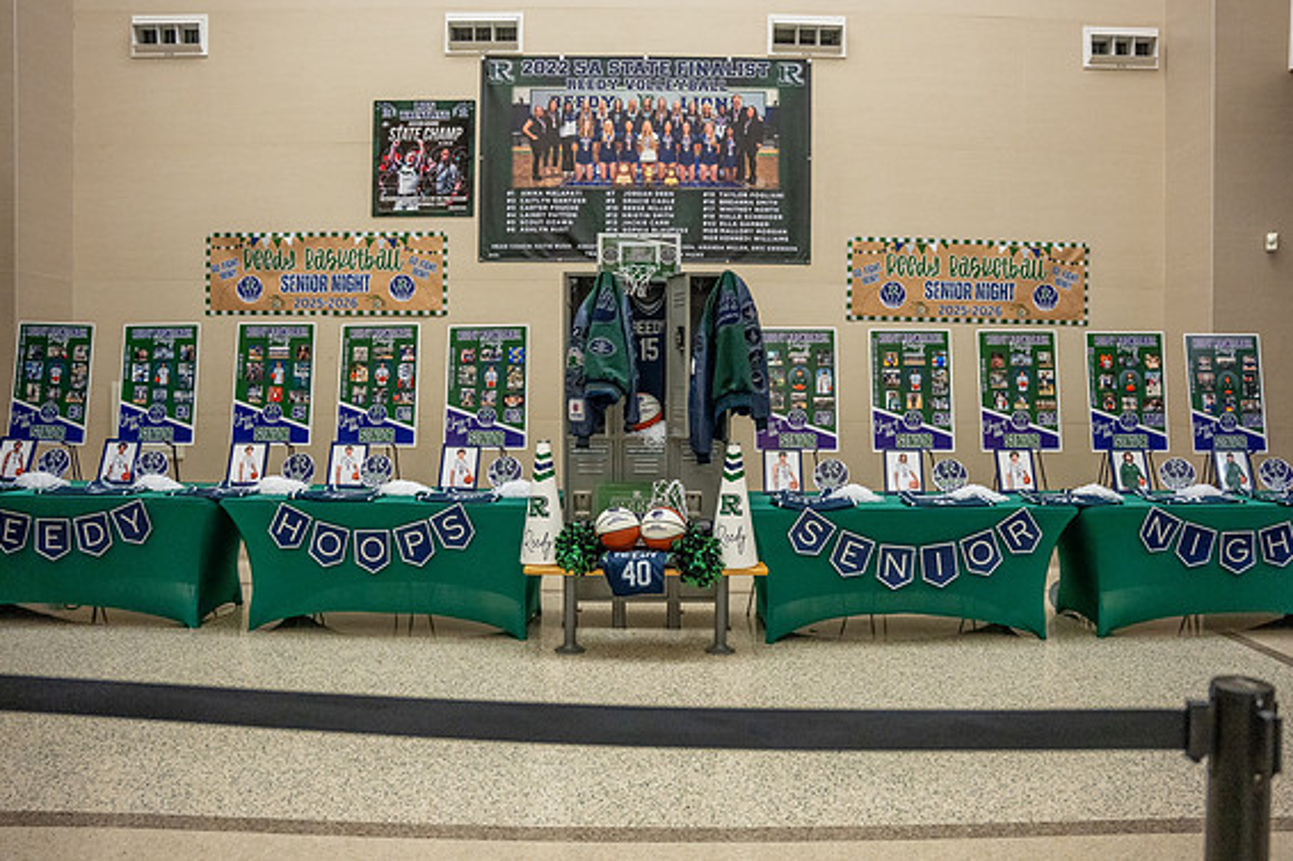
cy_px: 420
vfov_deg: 47.9
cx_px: 670
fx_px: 969
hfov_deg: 67.4
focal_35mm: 27
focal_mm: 24
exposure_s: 1/320
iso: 1600
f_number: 2.8
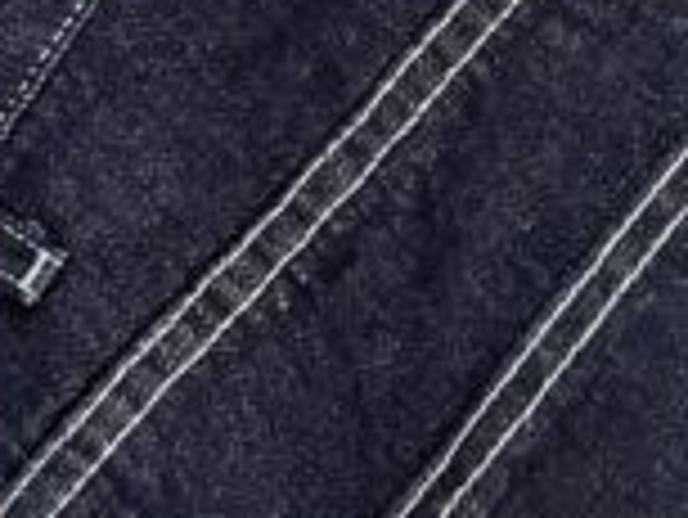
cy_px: 81
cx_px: 994
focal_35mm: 136
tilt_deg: -82.5
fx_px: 2705
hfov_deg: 13.7
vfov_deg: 10.9
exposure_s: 1/60
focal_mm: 5.7
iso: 200
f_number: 1.5
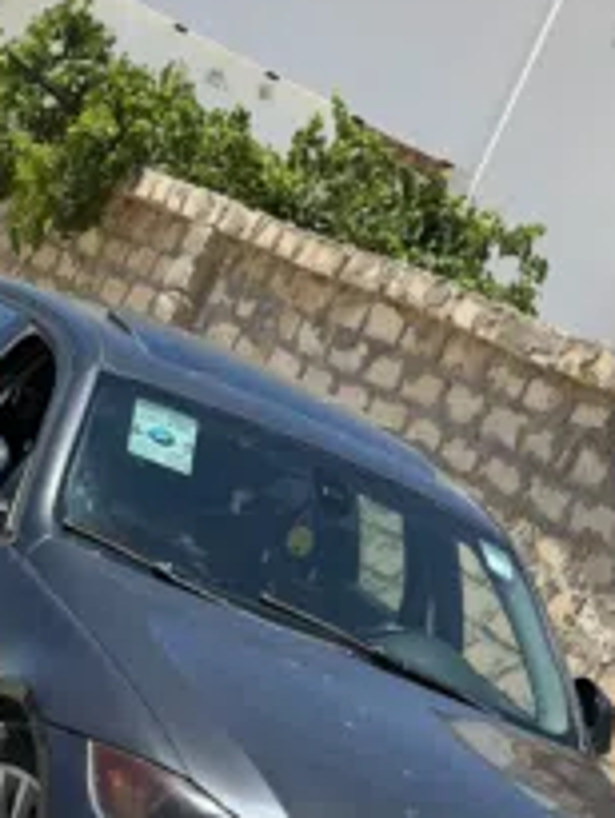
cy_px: 674
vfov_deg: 13.1
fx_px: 3550
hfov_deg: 9.9
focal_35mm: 150
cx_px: 188
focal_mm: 9
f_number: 2.8
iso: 32
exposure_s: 1/815
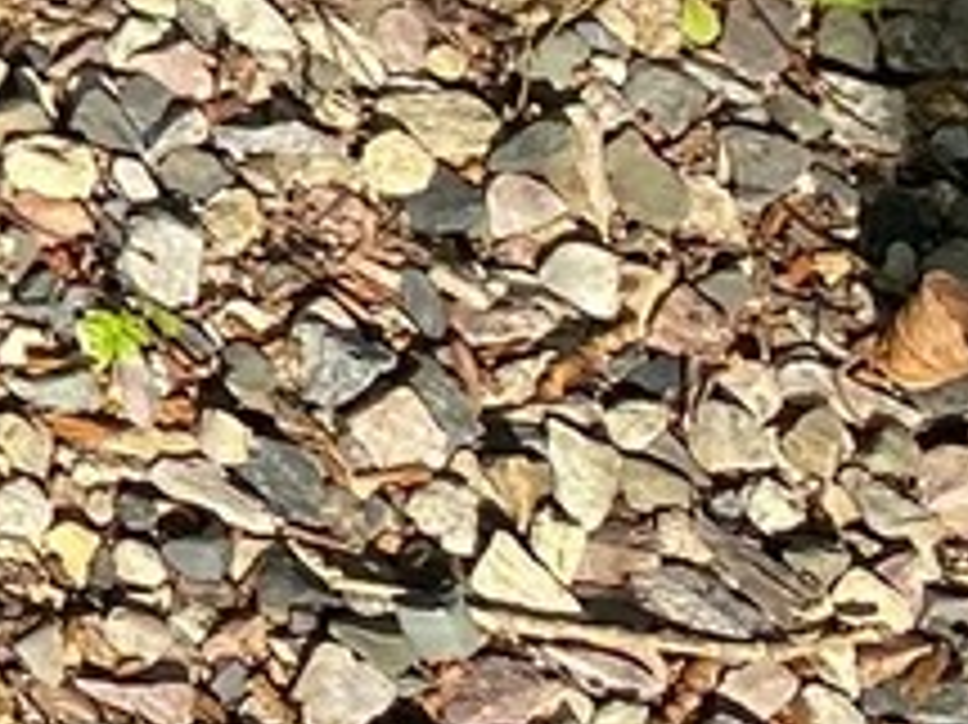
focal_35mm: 174
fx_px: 4863
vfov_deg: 8.2
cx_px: -1823
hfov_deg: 9.3
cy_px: -684
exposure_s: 1/1093
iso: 32
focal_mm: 4.25
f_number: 1.8
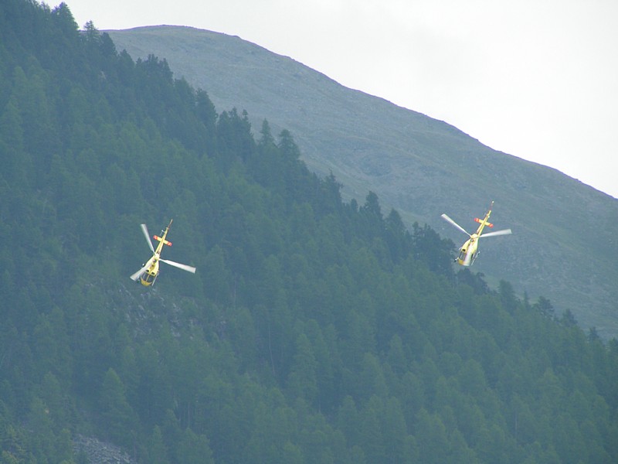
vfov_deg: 3.9
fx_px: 6784
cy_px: 232
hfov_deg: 5.2
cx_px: 309
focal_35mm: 380
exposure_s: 1/400
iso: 50
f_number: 4.5
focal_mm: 63
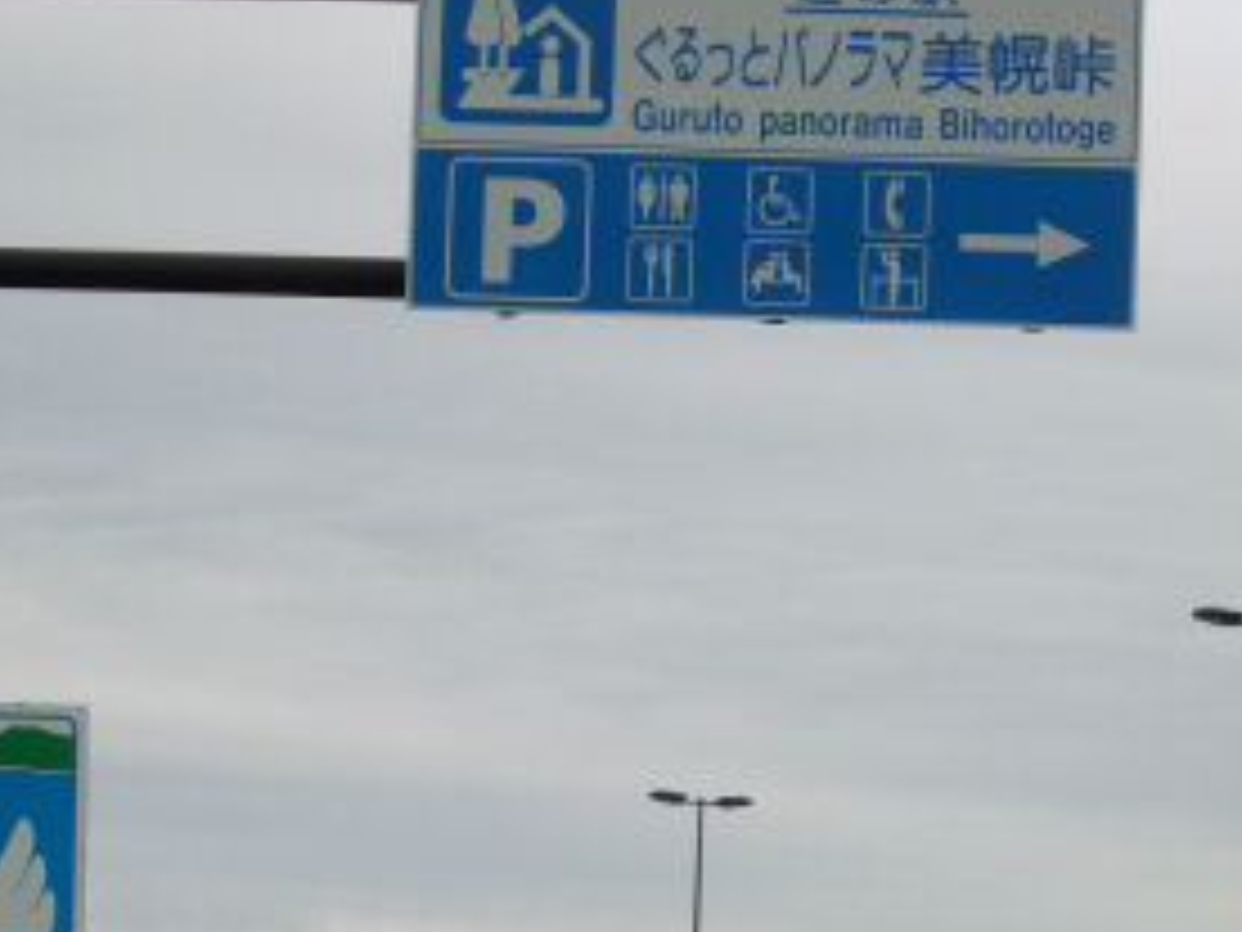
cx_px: 490
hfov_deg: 13.5
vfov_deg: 10.2
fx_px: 5238
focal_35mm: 146
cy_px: 513
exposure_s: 1/800
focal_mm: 17.4
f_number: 4.8
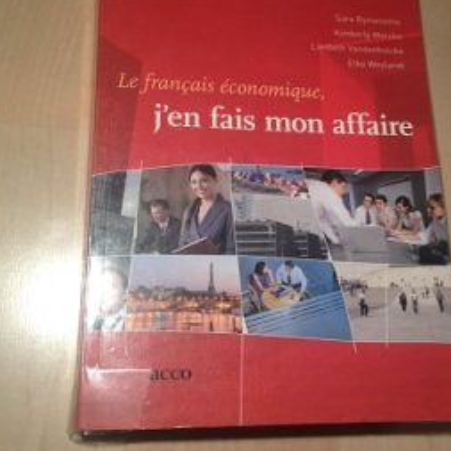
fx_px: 722
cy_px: 175
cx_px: 246
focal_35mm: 49
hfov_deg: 34.7
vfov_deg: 34.5
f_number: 2.4
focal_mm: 4.28
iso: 50
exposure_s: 1/20
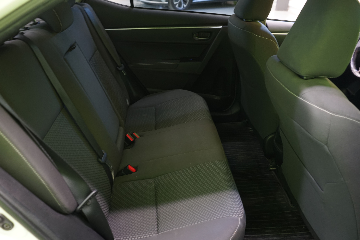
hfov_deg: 63.7
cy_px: 120
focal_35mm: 29
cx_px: 180
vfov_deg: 45.0
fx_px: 290
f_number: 4.5
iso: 800
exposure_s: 1/8
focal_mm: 29
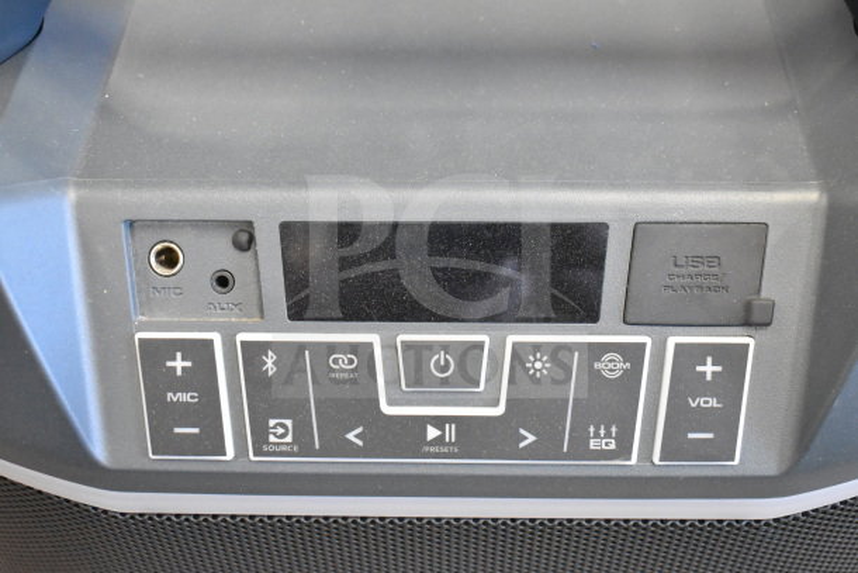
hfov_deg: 41.1
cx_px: 429
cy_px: 286
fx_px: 1144
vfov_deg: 28.1
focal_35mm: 48
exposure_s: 1/50
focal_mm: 32
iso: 7200
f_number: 4.5
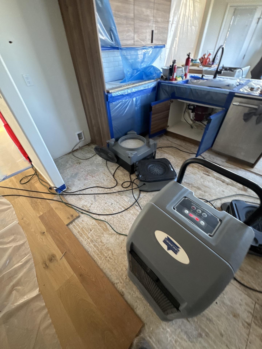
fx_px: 141
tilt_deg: -36.3
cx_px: 131
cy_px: 174
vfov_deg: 102.1
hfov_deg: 85.7
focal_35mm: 14
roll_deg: -2.6
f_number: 2.2
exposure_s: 1/48
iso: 320
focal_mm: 2.22
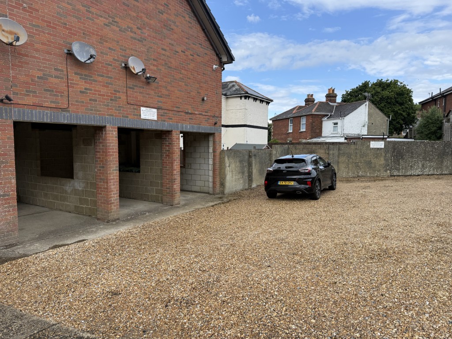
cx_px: 226
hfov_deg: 71.6
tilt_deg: -6.5
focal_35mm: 24
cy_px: 170
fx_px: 313
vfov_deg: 56.8
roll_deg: -0.7
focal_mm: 6.76
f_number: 1.78
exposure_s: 1/2110
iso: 80
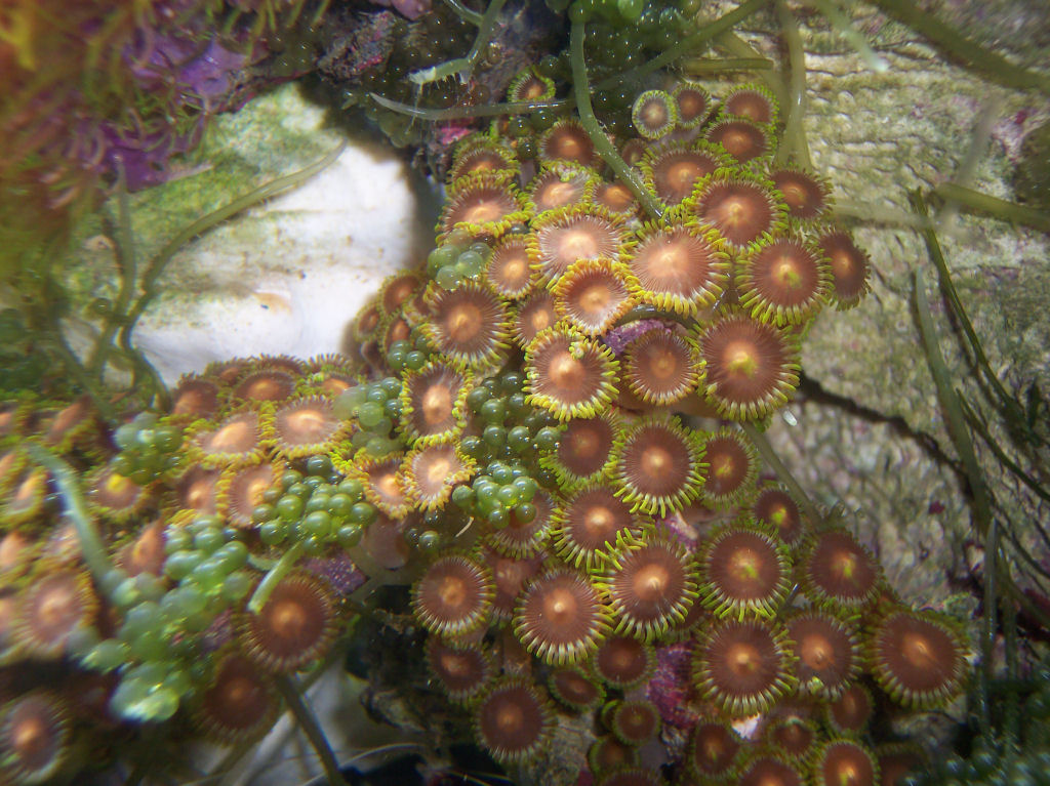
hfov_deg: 49.0
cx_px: 525
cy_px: 393
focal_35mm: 38
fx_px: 1152
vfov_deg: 37.7
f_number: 2.8
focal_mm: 8
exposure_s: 1/30
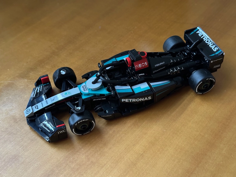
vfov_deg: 30.3
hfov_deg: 39.7
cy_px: 88
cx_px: 118
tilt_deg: -45.5
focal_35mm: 48
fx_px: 327
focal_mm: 6.9
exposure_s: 1/30
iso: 640
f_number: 1.8
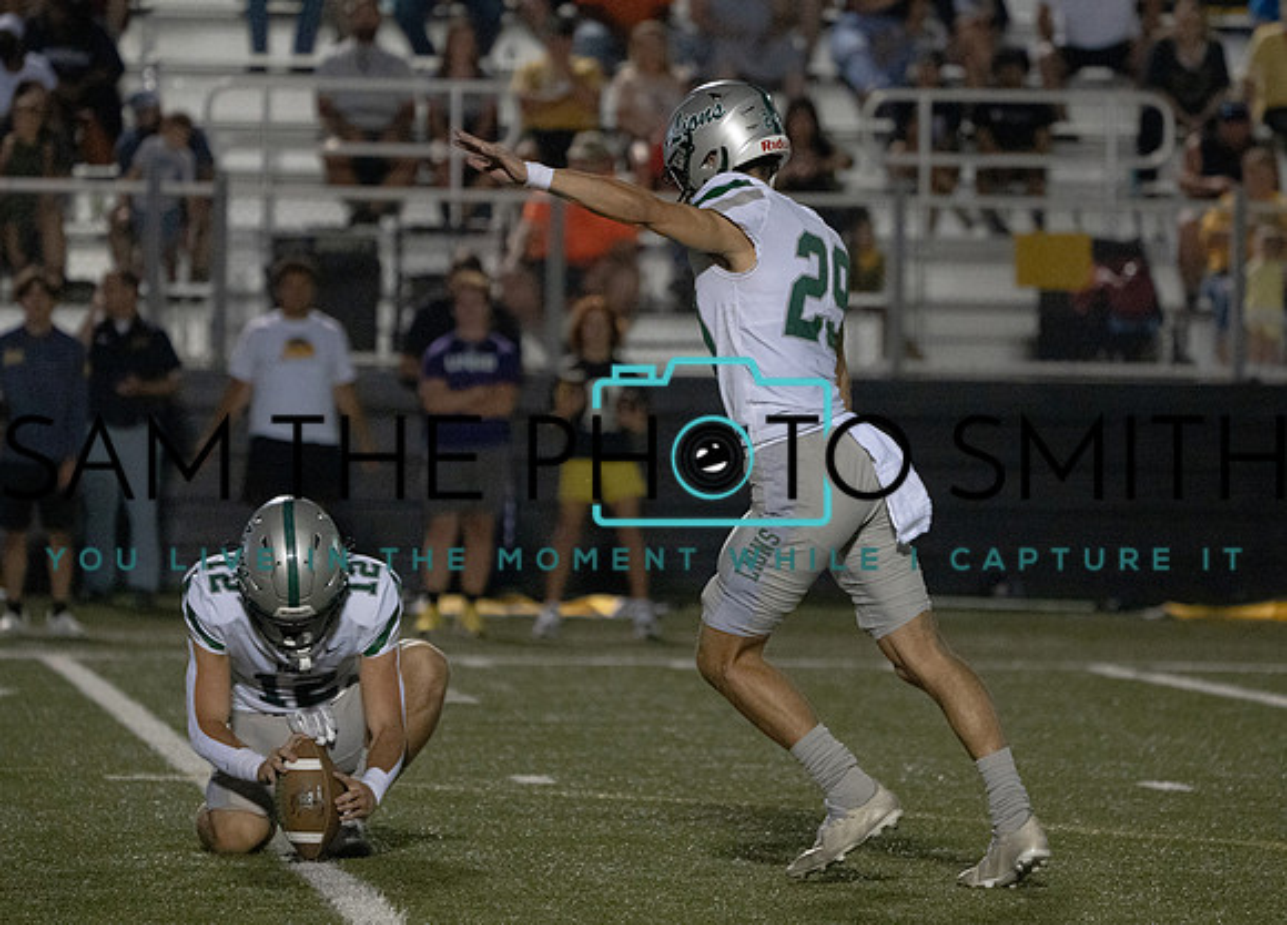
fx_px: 11633
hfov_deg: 6.3
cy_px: 444
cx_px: 723
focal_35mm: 318
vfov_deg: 4.6
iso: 16000
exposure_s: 1/1000
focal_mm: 282
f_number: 5.6
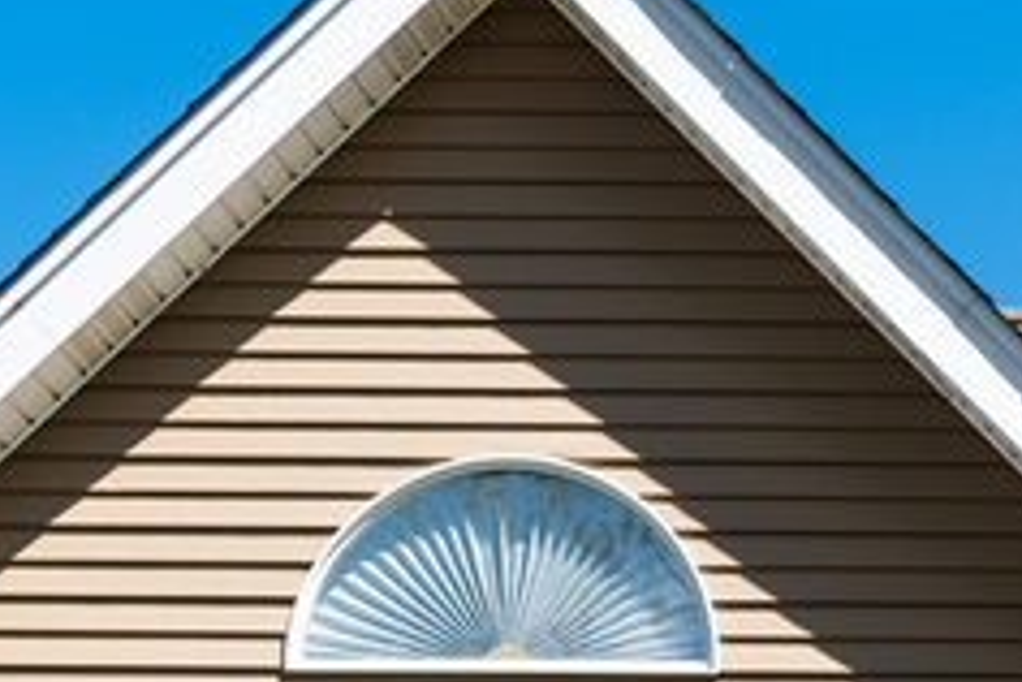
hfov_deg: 7.9
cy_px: 1390
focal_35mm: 253
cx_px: 1639
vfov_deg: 5.3
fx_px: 7182
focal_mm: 50
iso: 100
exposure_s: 1/400
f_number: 5.6
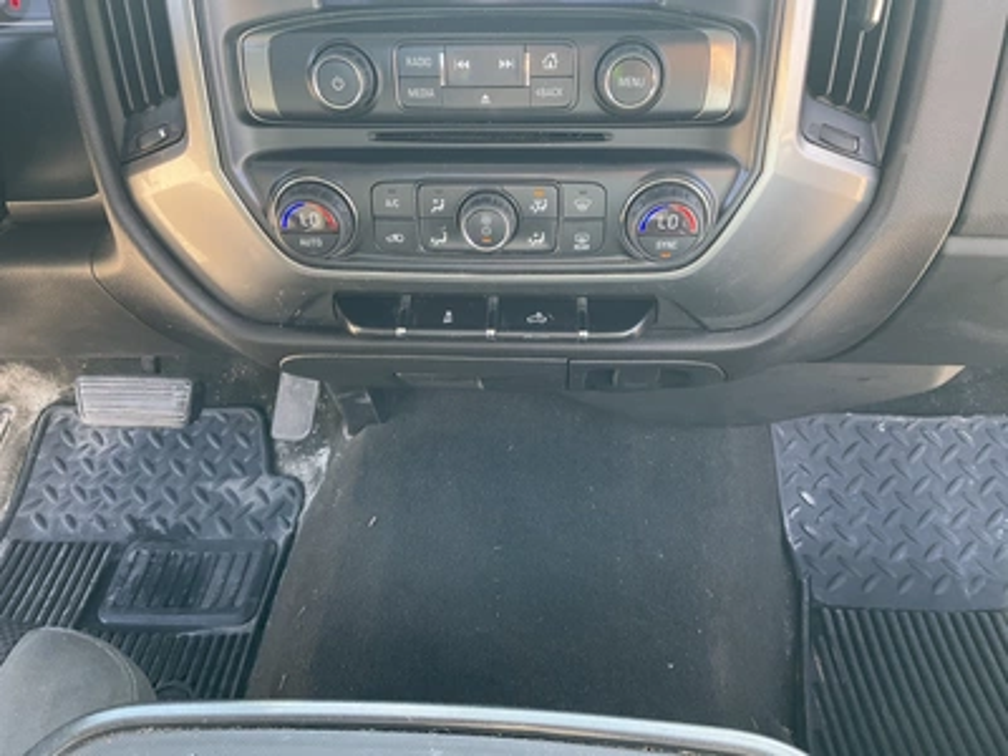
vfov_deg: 48.2
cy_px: 378
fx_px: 844
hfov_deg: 61.7
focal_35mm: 29
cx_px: 504
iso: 80
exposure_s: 1/60
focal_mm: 3
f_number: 1.8
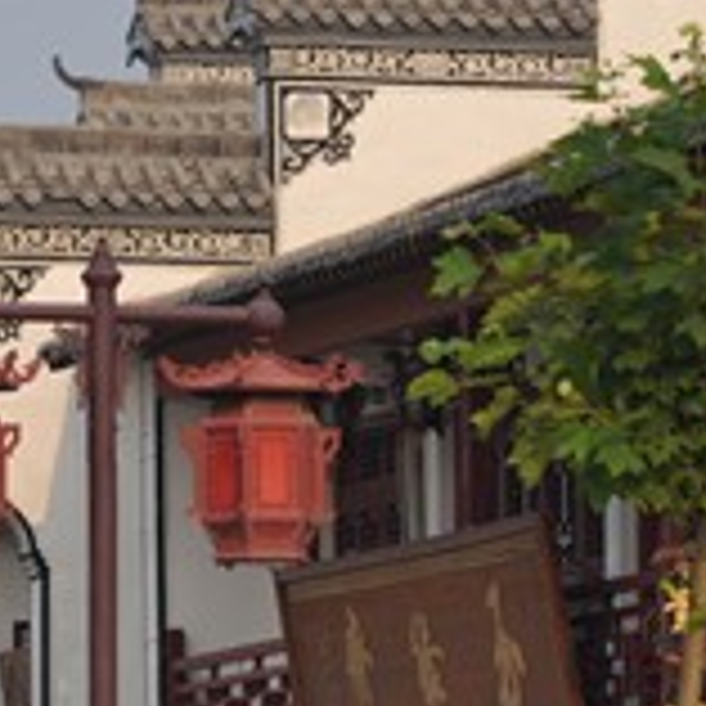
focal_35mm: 364
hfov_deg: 4.8
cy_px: 461
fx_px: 8399
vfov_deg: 4.8
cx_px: -126
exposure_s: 1/500
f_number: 8
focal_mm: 112
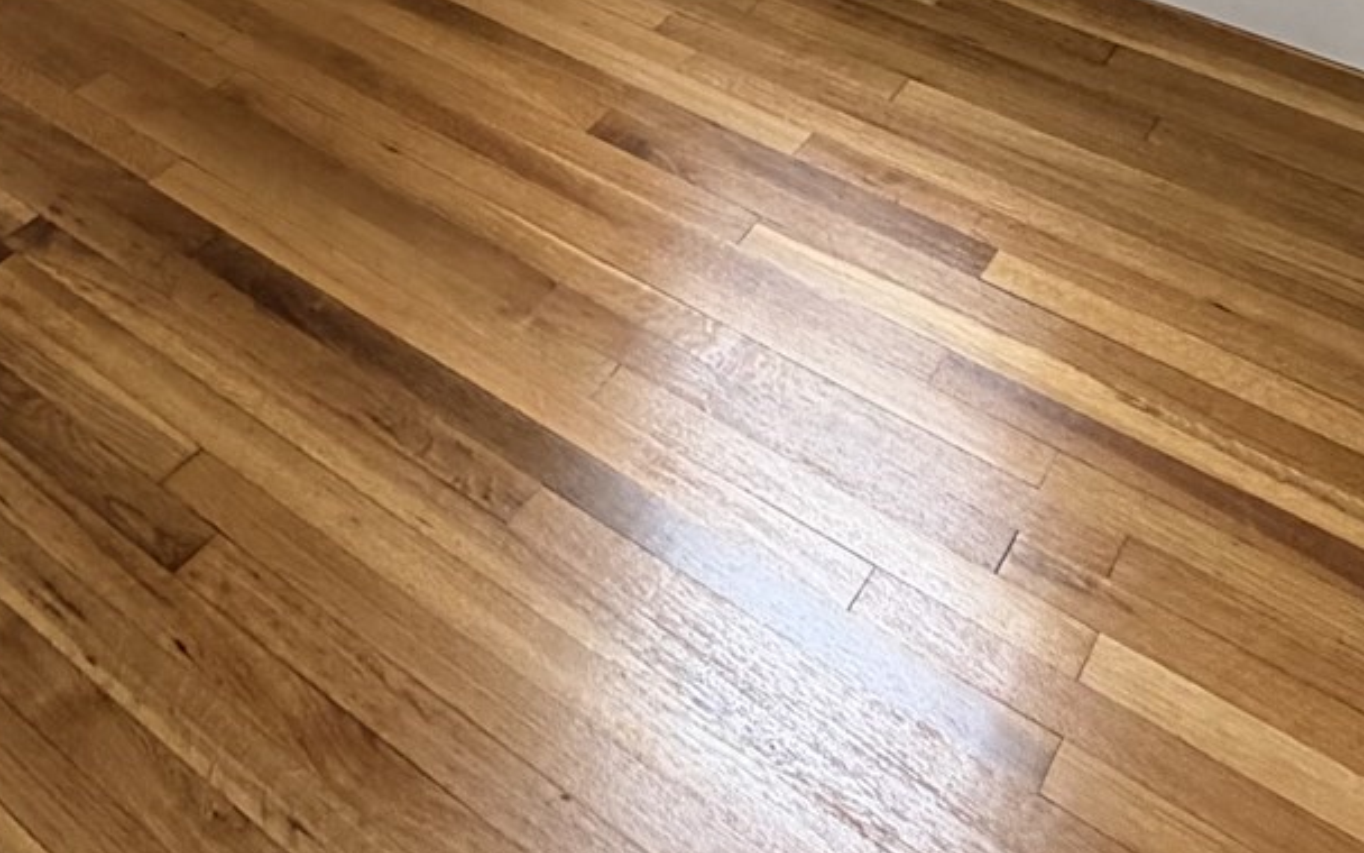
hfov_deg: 40.0
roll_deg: +0.1
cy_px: -783
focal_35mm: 50
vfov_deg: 18.5
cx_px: 505
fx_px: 1859
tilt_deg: -8.4
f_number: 2.2
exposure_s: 1/120
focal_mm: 2.22
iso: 125
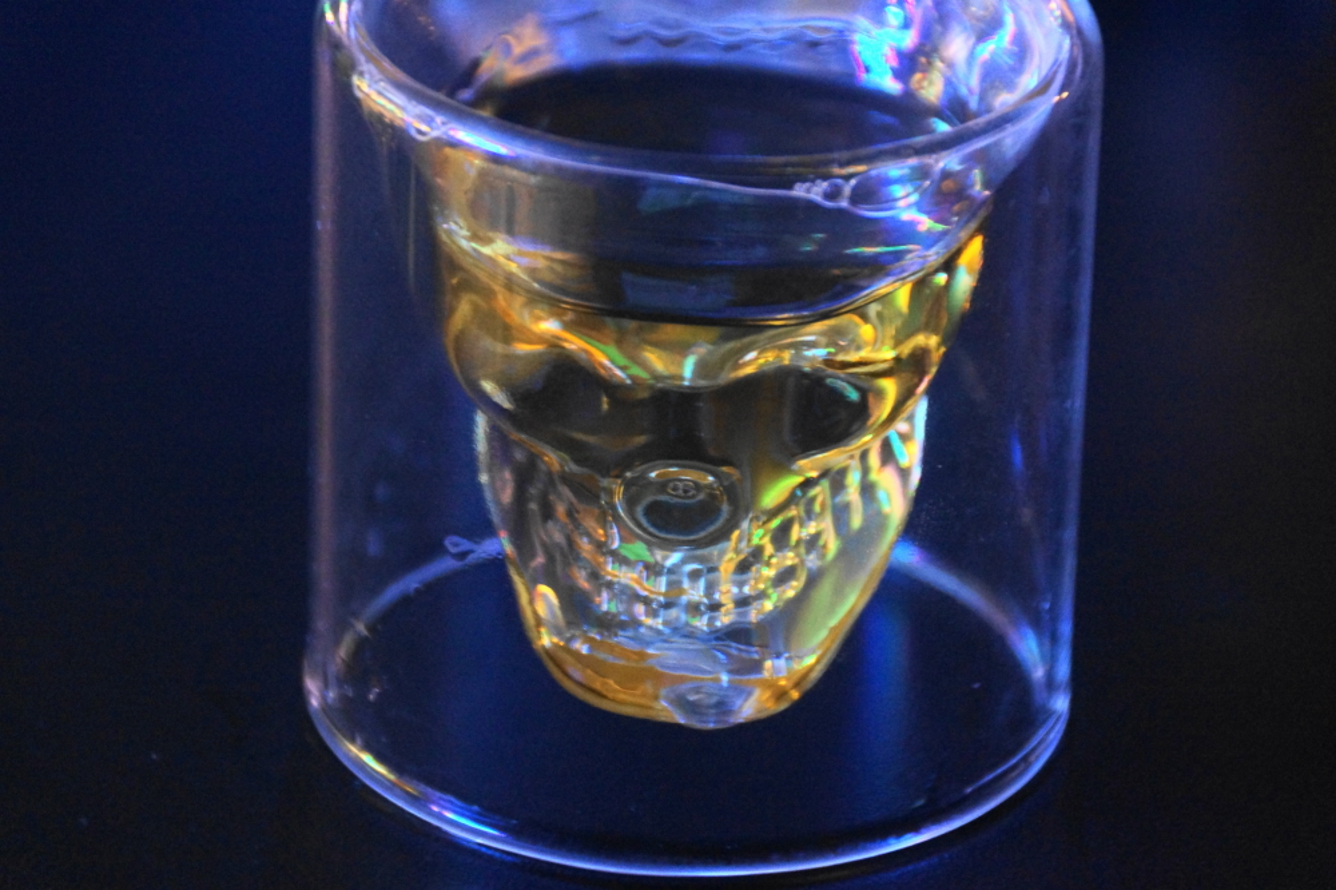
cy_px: 445
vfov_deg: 5.1
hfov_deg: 7.6
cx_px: 668
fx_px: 10016
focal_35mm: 270
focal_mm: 180
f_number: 6.3
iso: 1600
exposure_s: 1/6
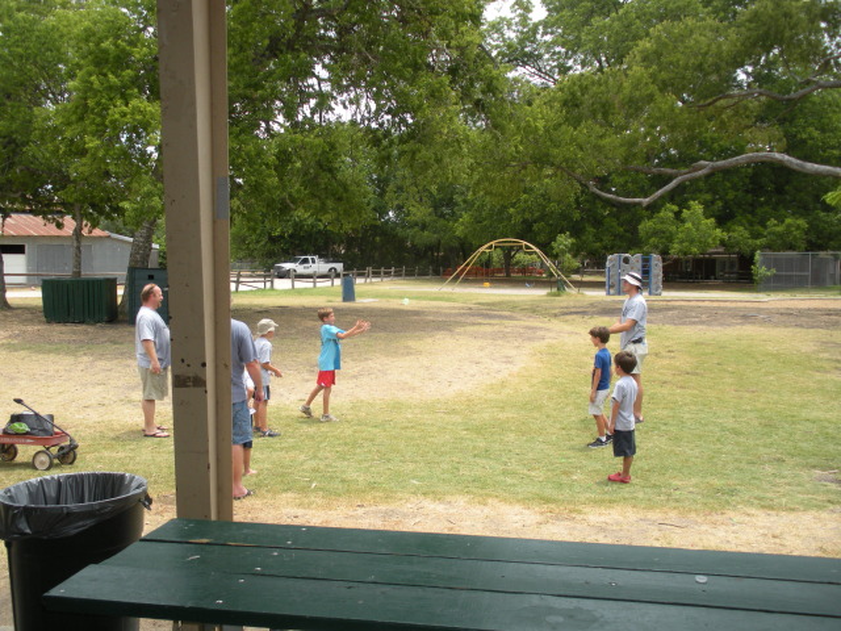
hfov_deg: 51.4
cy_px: 316
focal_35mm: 36
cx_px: 420
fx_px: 875
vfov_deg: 39.7
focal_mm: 6.3
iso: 88
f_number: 3.5
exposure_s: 1/428
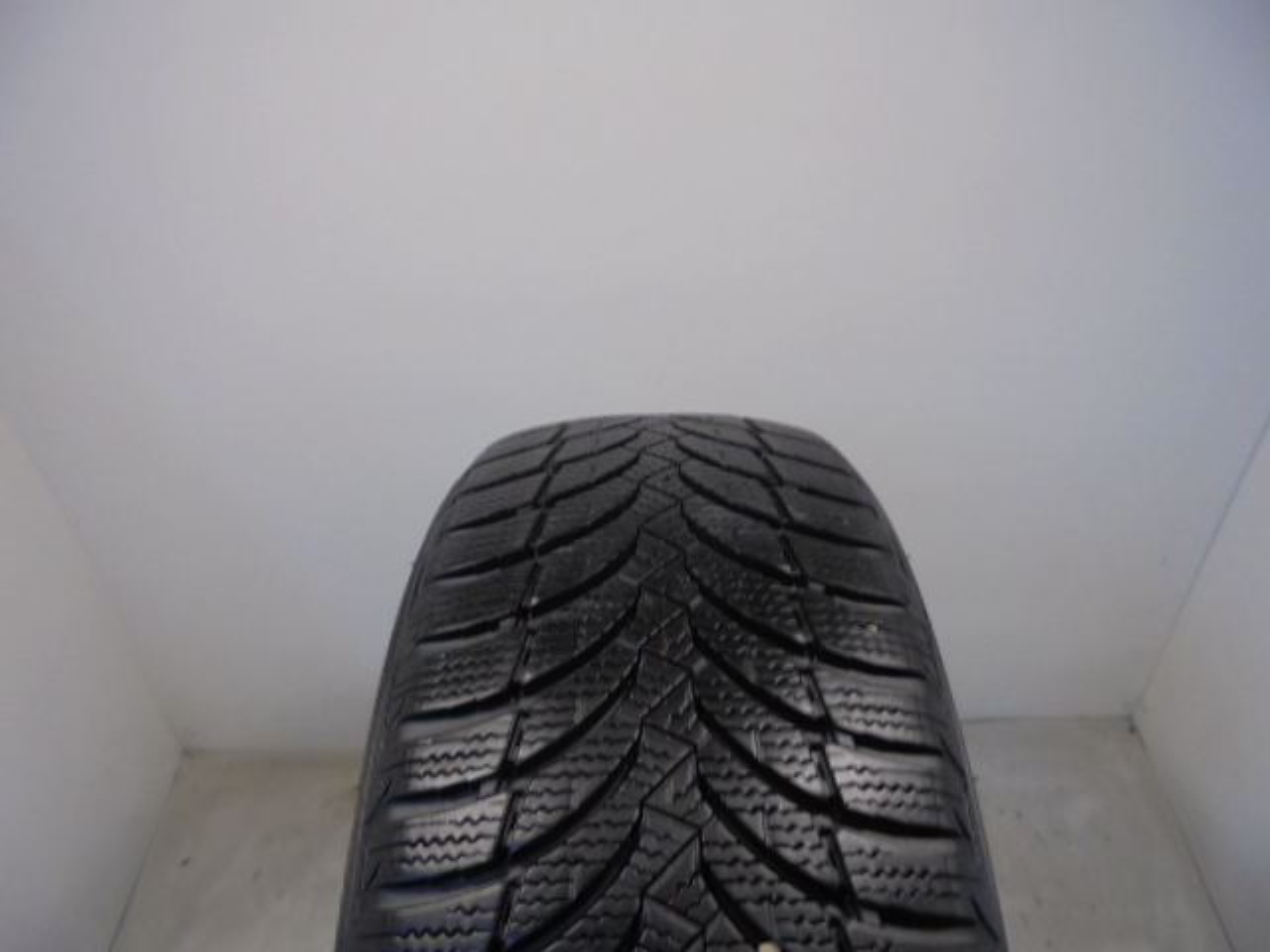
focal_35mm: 26
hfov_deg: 67.3
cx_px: 635
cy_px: 476
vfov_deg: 53.1
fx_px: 954
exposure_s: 1/40
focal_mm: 4.6
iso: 100
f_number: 3.5
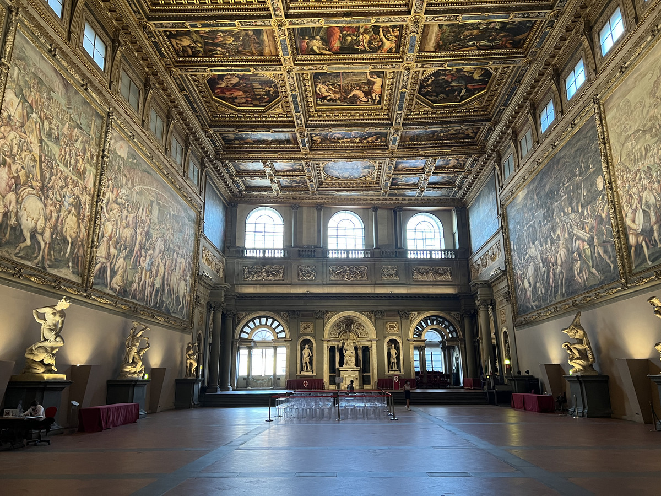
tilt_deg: +14.9
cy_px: 248
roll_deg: +0.7
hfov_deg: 67.3
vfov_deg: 53.1
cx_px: 330
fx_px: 496
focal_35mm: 26
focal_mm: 5.7
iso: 250
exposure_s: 1/49
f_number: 1.5
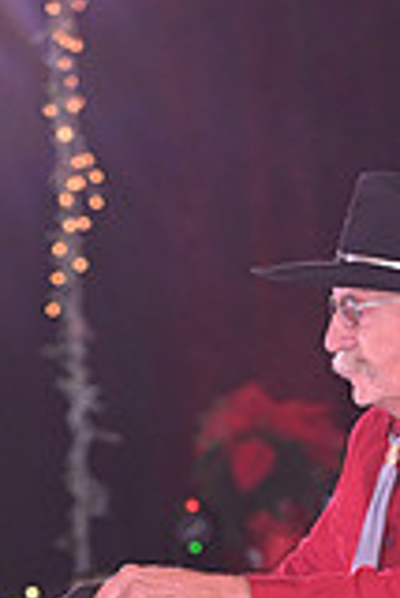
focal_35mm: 581
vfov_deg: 3.5
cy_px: 983
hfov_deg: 2.4
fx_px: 9662
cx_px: 136
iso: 2000
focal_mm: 160
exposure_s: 1/200
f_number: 5.6
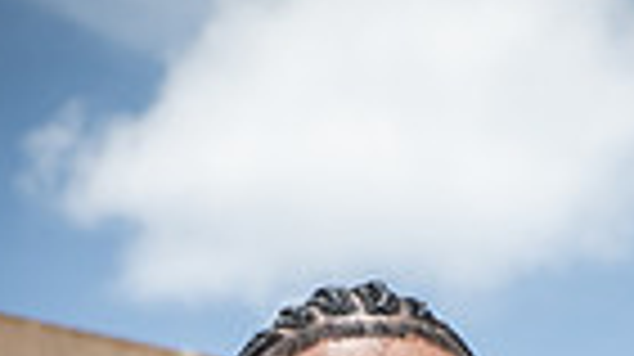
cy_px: 919
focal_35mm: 167
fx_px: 2805
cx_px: 427
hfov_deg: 12.9
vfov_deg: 6.8
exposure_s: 1/500
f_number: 7.1
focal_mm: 50
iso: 100
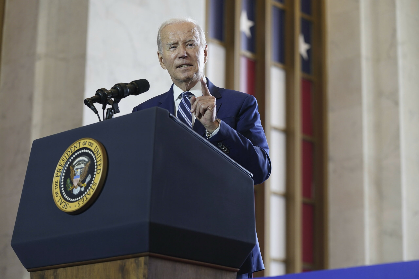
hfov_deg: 21.5
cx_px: 210
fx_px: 1106
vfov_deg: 14.4
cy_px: 140
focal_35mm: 95
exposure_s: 1/200
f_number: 3.5
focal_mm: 95
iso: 800
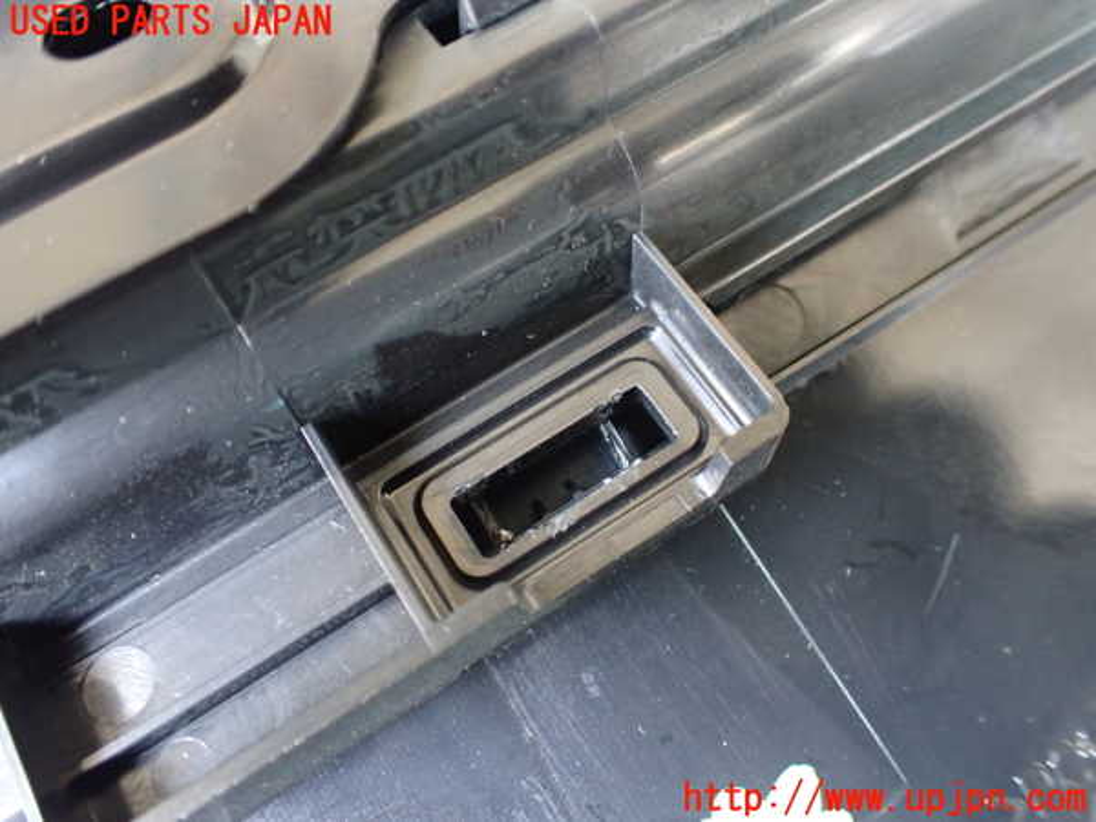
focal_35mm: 30
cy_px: 411
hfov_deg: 60.0
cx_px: 548
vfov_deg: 46.8
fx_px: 950
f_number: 2.3
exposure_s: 1/50
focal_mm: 5.4
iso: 800
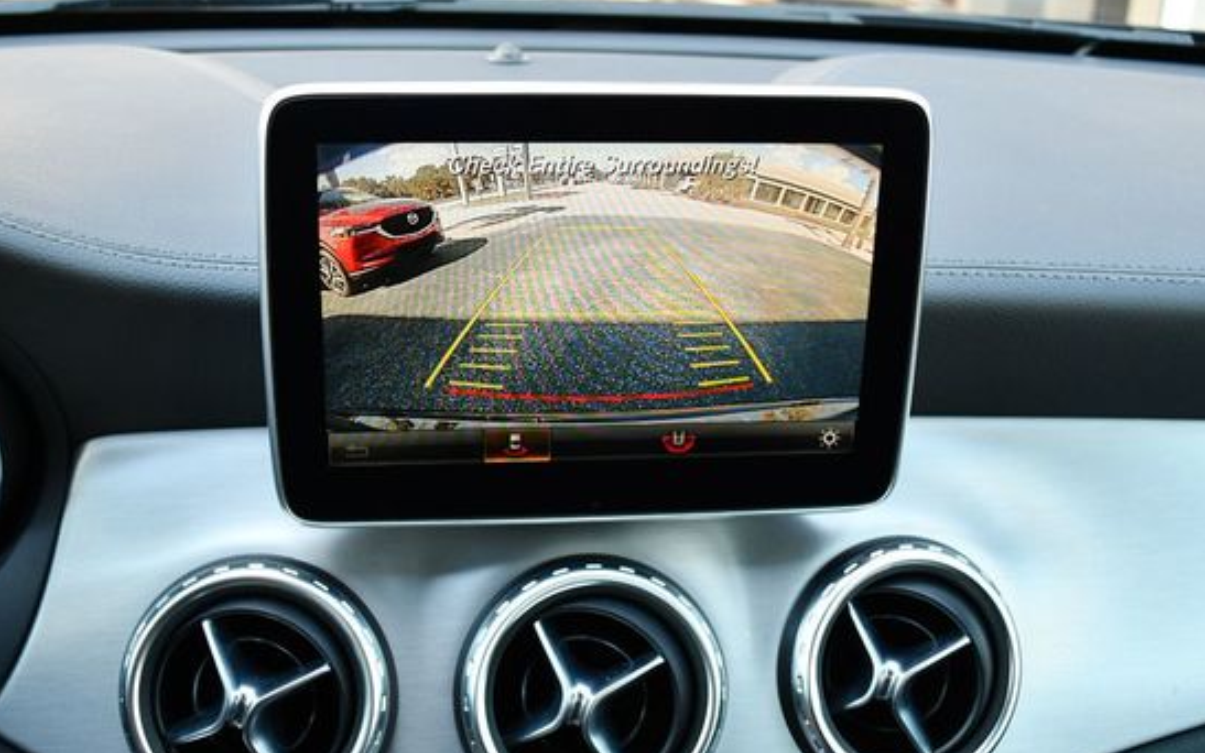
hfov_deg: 46.1
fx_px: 1412
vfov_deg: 29.8
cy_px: 425
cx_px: 542
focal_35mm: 43
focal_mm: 18
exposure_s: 1/160
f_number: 3.5
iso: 800
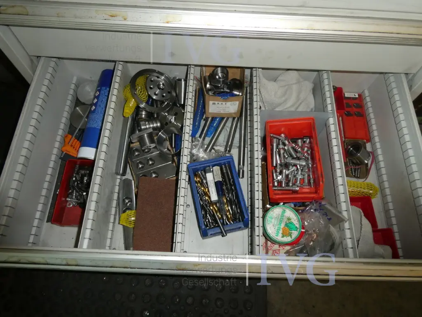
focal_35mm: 24
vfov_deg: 56.8
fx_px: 293
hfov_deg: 71.6
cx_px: 211
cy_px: 158
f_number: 3.3
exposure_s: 1/60
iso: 160
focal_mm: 4.3
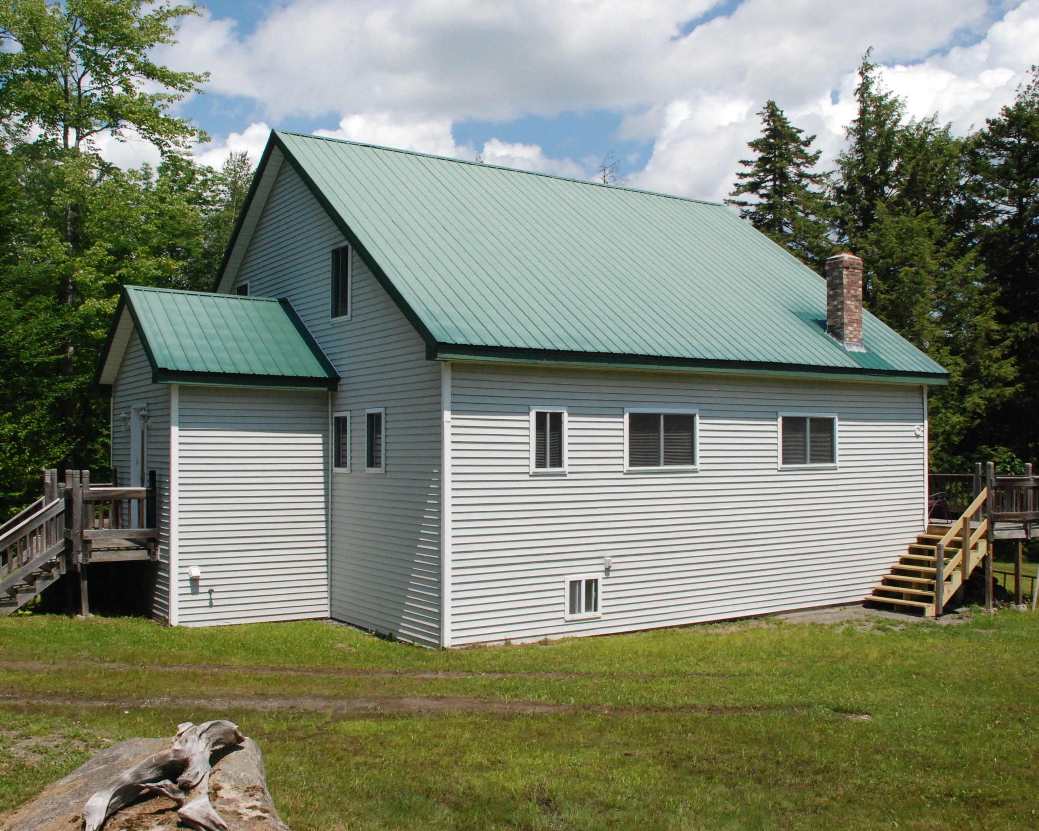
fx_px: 1046
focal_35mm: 34
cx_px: 530
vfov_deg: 43.4
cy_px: 416
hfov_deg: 52.8
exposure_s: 1/800
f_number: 14
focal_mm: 20
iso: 800
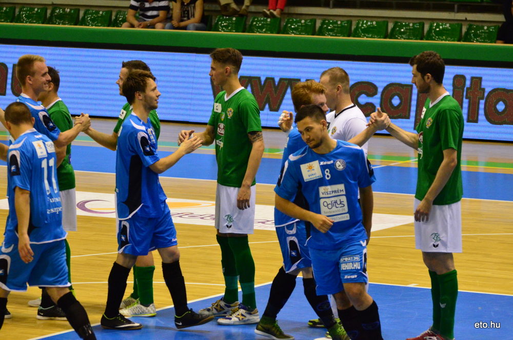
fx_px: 2987
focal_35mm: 210
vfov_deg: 6.5
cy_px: 170
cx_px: 256
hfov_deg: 9.8
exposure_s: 1/500
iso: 5000
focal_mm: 140
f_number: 4.8
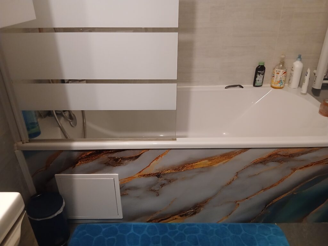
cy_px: 123
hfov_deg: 67.3
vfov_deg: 53.1
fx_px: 246
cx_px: 164
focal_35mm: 26
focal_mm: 3.98
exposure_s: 1/20
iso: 500
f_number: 1.8
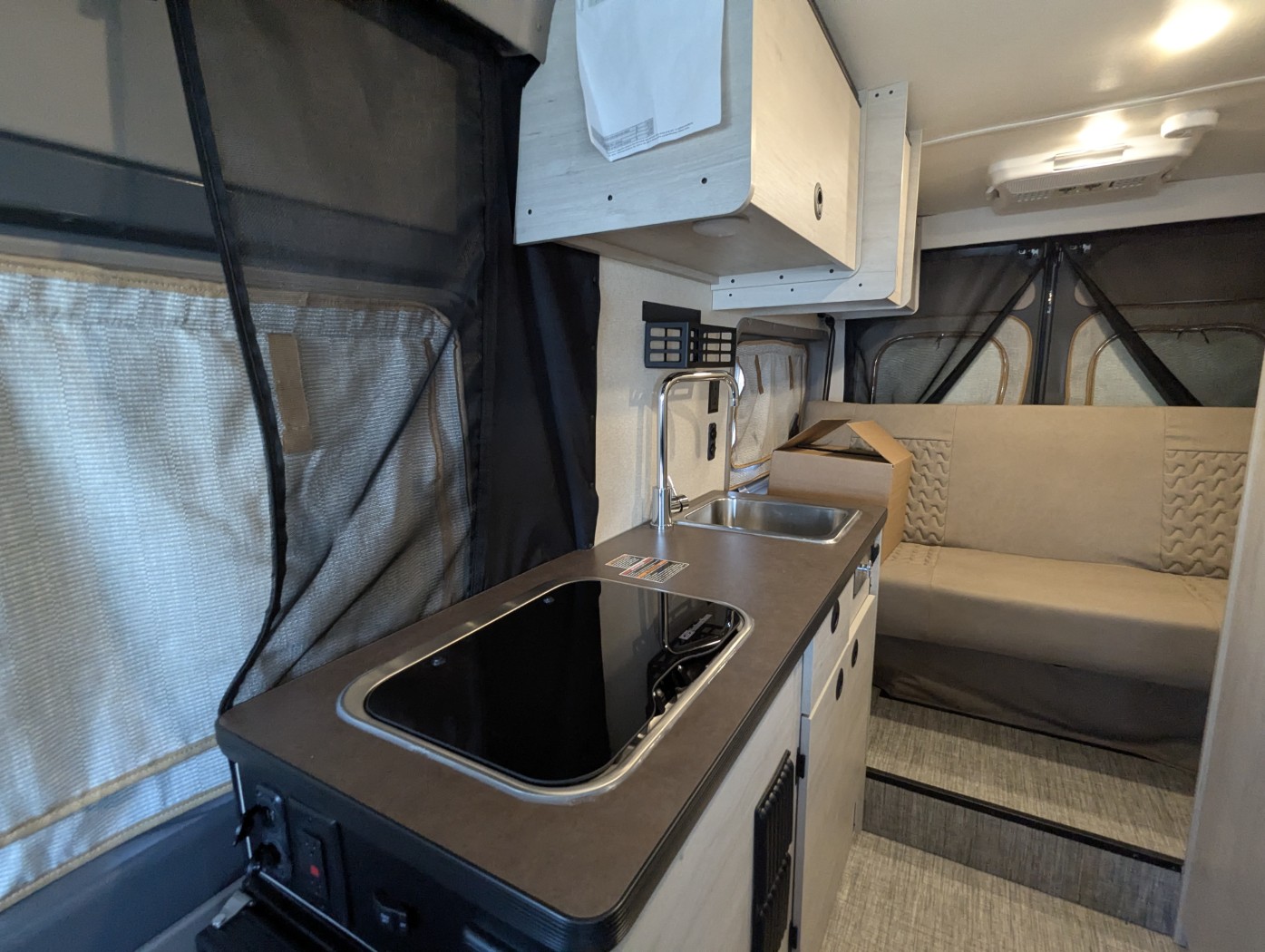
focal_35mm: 16
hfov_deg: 94.4
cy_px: 476
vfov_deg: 78.2
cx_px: 632
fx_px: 585
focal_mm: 2.35
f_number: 2.2
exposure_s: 1/58
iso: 486
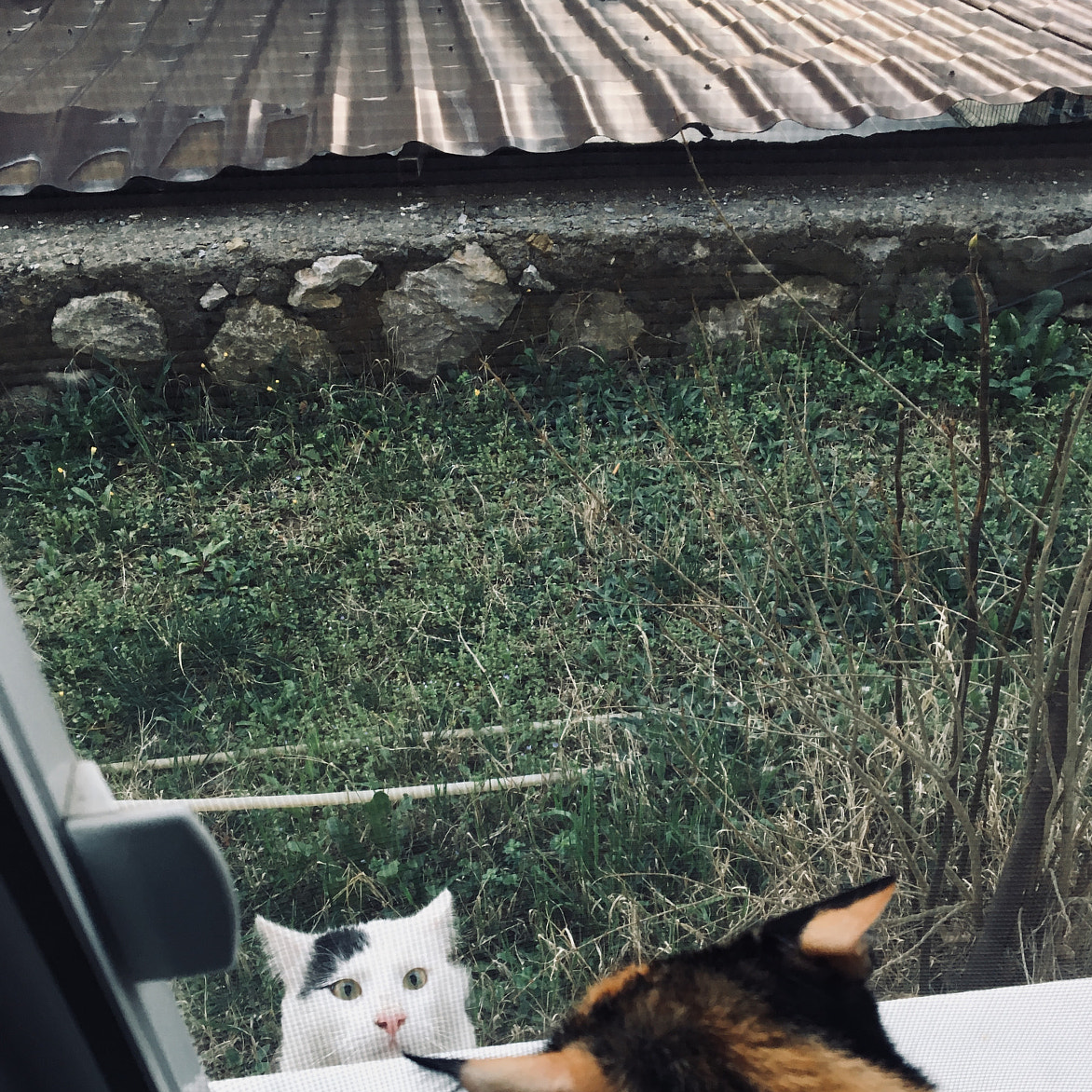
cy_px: 686
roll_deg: +2.1
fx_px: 1249
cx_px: 537
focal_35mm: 35
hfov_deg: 47.2
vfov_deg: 46.8
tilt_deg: -43.7
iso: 80
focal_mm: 4.15
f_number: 2.2
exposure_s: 1/33
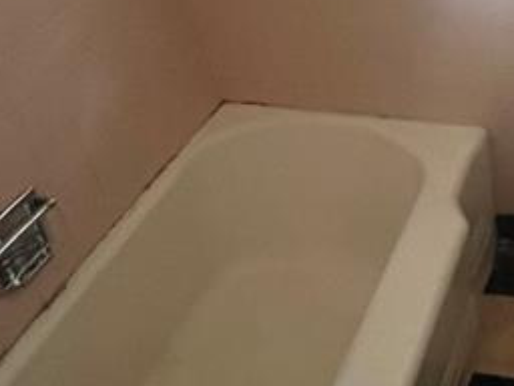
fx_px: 772
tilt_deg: -29.8
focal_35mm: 52
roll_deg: +1.6
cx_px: 546
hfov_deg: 32.9
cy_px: 0
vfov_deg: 26.5
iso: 640
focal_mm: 1.57
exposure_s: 1/60
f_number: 1.8
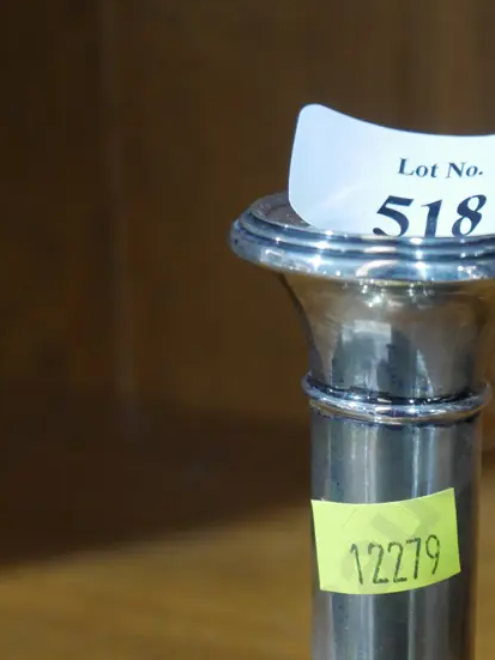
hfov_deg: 15.8
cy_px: 510
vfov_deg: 20.9
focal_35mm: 93
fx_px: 1774
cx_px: 412
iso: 2000
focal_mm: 25
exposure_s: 1/60
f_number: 5.3
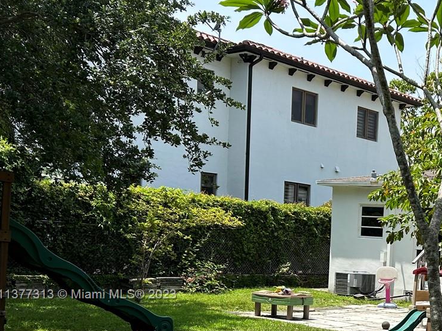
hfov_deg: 31.3
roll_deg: -3.3
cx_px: 462
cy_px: 295
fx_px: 715
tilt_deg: -3.7
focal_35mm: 56
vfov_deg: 25.3
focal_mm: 5.7
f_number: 1.5
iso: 50
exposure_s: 1/2457
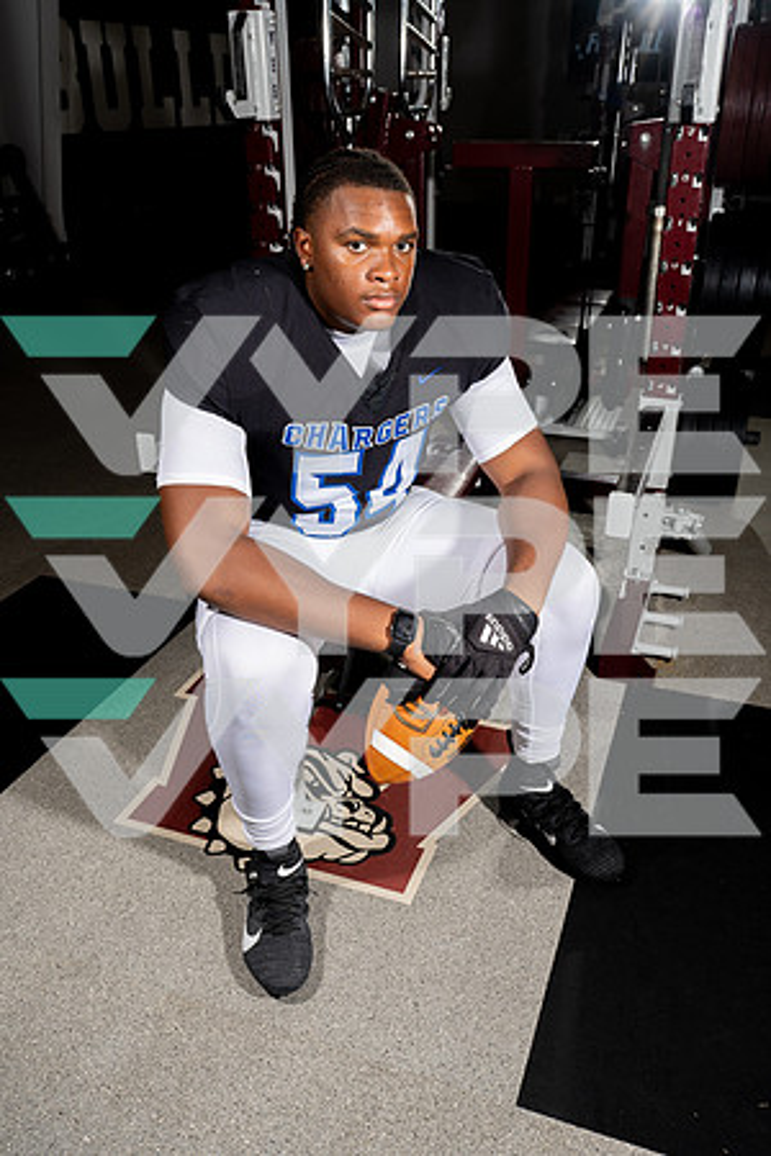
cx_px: 386
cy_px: 578
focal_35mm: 29
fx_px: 932
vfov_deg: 63.7
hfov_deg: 45.0
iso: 200
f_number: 7.1
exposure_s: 1/250
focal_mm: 29
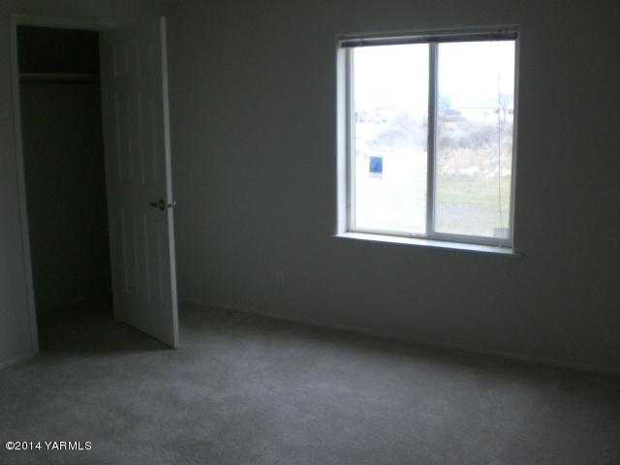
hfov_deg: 49.0
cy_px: 232
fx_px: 681
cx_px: 310
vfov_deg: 37.7
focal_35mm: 38
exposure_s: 1/80
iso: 200
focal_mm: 6.3
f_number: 3.1
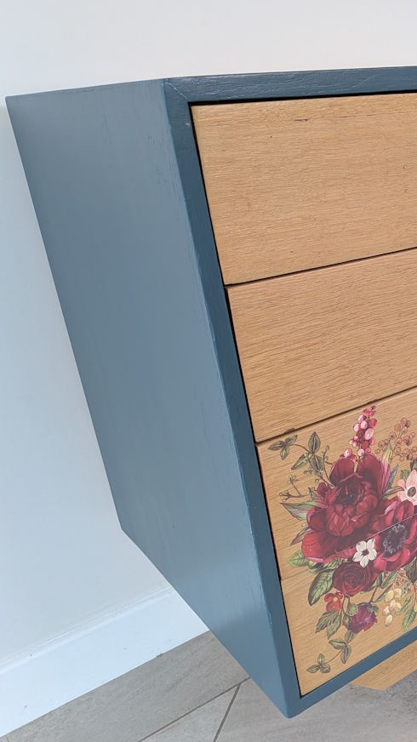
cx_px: 483
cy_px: 374
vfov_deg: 55.3
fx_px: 708
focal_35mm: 36
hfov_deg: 29.0
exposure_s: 1/33.3
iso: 91
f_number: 1.7
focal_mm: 4.53
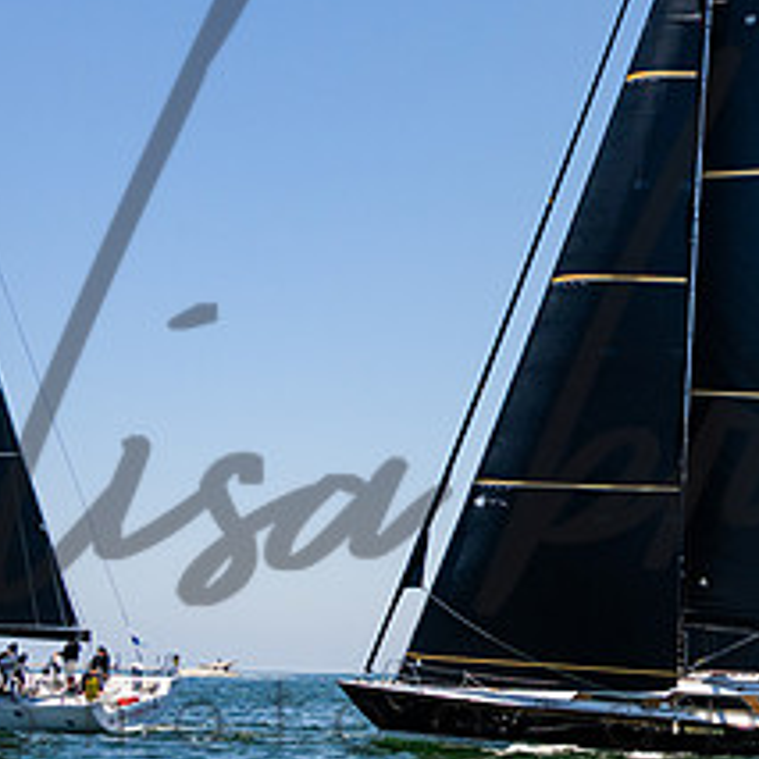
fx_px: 1786
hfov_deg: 22.4
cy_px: 490
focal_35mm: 72
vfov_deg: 23.9
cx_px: 866
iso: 500
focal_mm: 28
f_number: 8
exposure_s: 1/2500
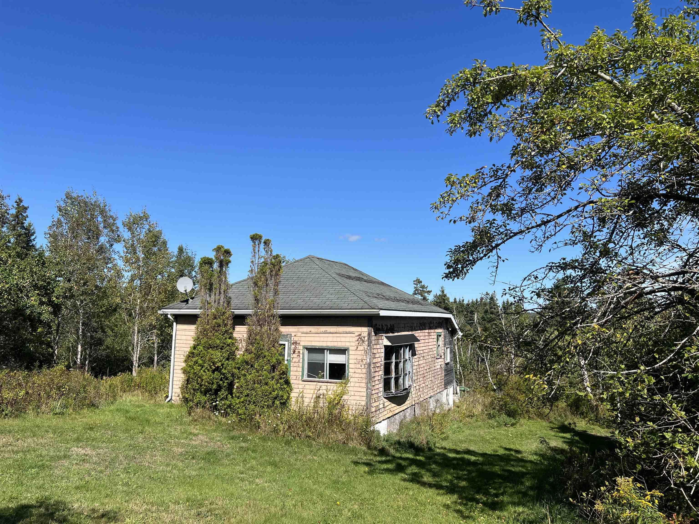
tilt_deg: +4.9
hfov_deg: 67.3
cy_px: 262
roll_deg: -1.2
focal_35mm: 26
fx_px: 525
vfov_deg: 53.1
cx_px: 350
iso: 50
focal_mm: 5.7
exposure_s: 1/4274
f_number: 1.5
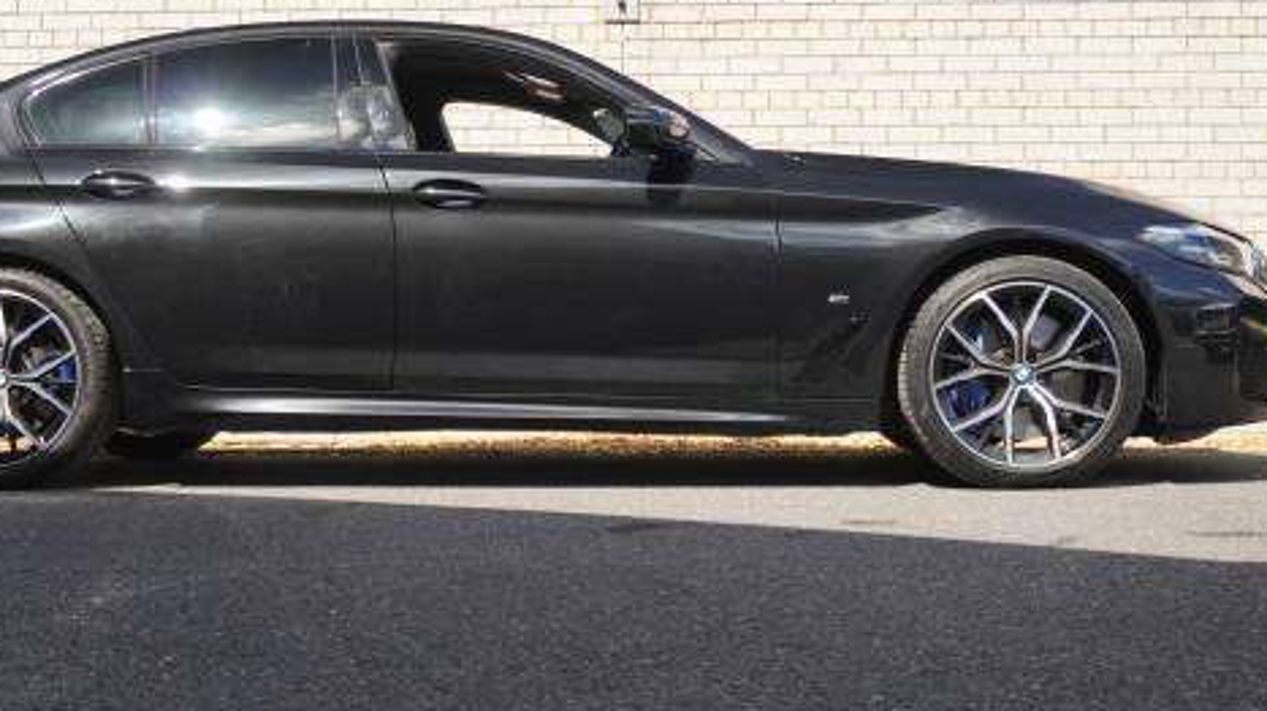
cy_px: 255
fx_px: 1880
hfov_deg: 37.0
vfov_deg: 21.4
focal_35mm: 56
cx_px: 480
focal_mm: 26
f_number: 4.5
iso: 400
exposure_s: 1/800
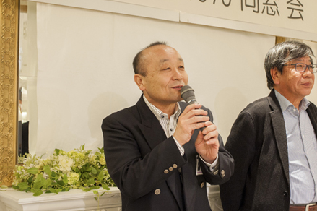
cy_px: 87
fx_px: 449
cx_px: 168
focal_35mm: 51
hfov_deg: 38.9
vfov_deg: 26.4
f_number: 5.6
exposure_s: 1/100
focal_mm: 35
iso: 640
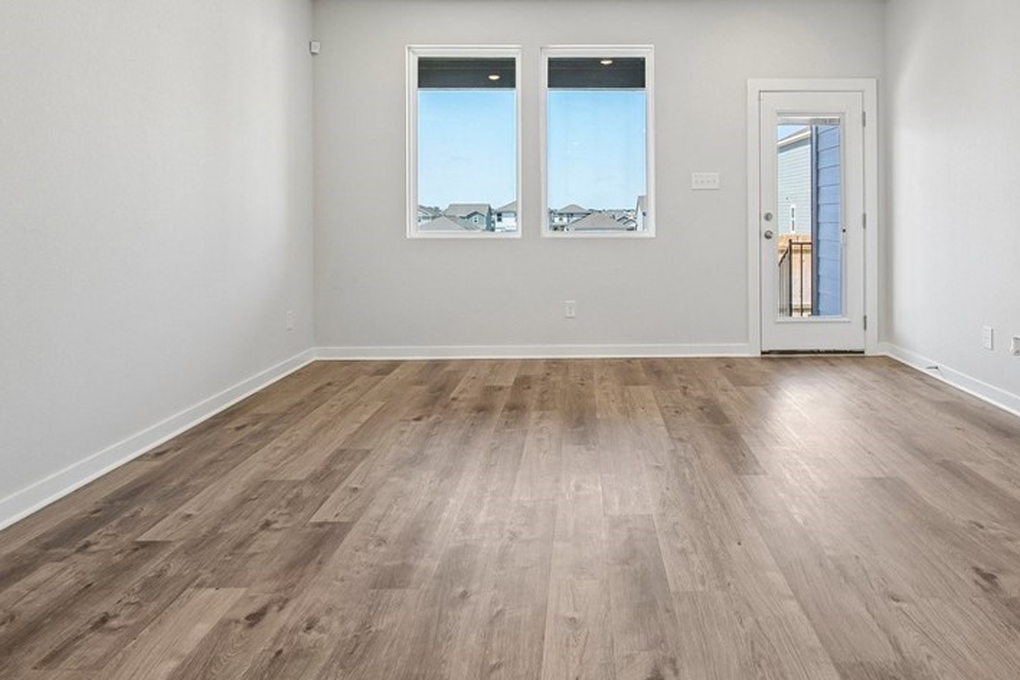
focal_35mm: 23
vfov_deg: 53.1
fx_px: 652
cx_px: 596
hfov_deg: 75.5
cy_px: 187
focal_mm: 10
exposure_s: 1/50
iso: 400
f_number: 8
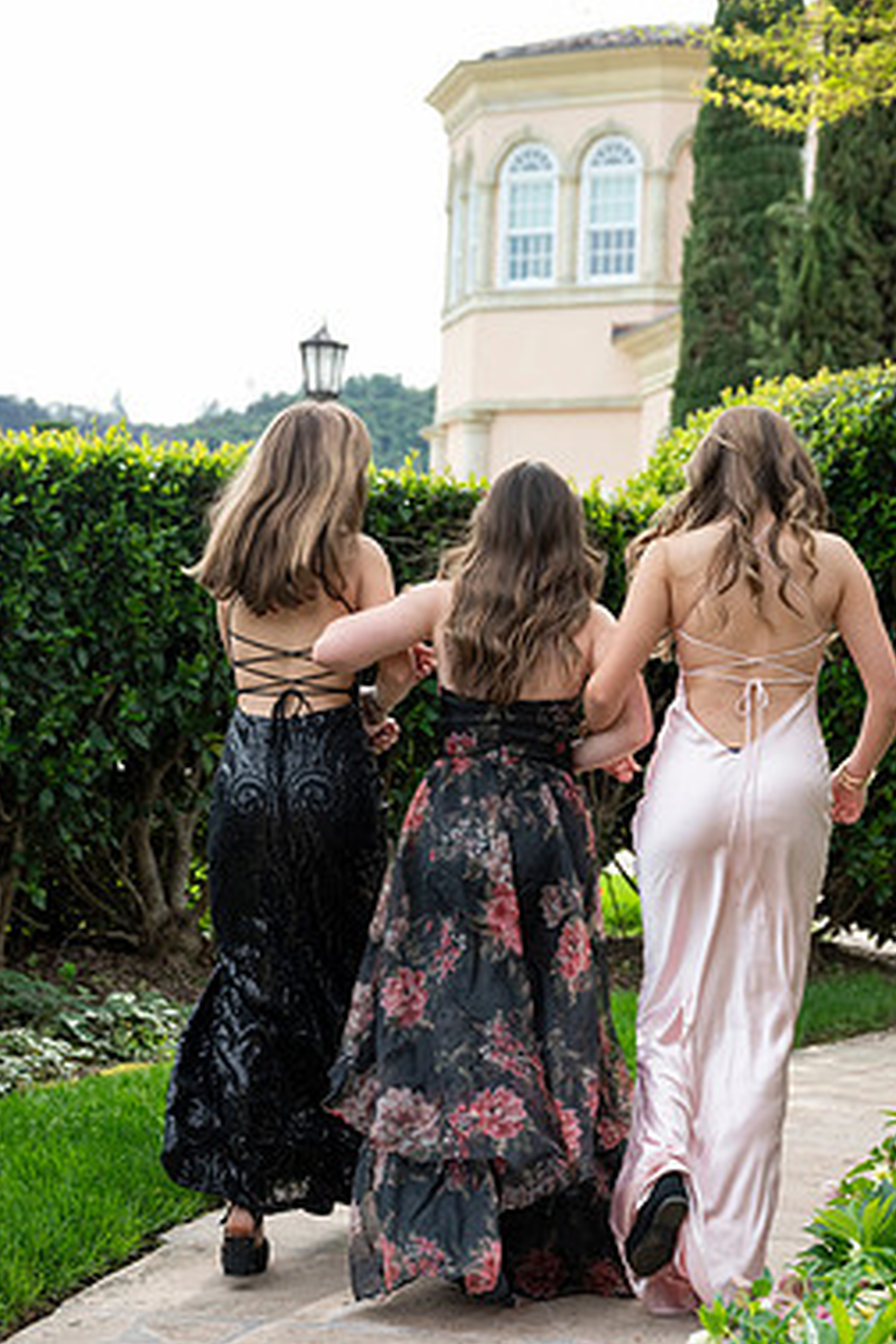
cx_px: 512
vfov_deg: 23.4
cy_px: 711
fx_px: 3248
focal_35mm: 87
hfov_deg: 15.7
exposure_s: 1/1000
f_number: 6
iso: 1250
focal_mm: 73
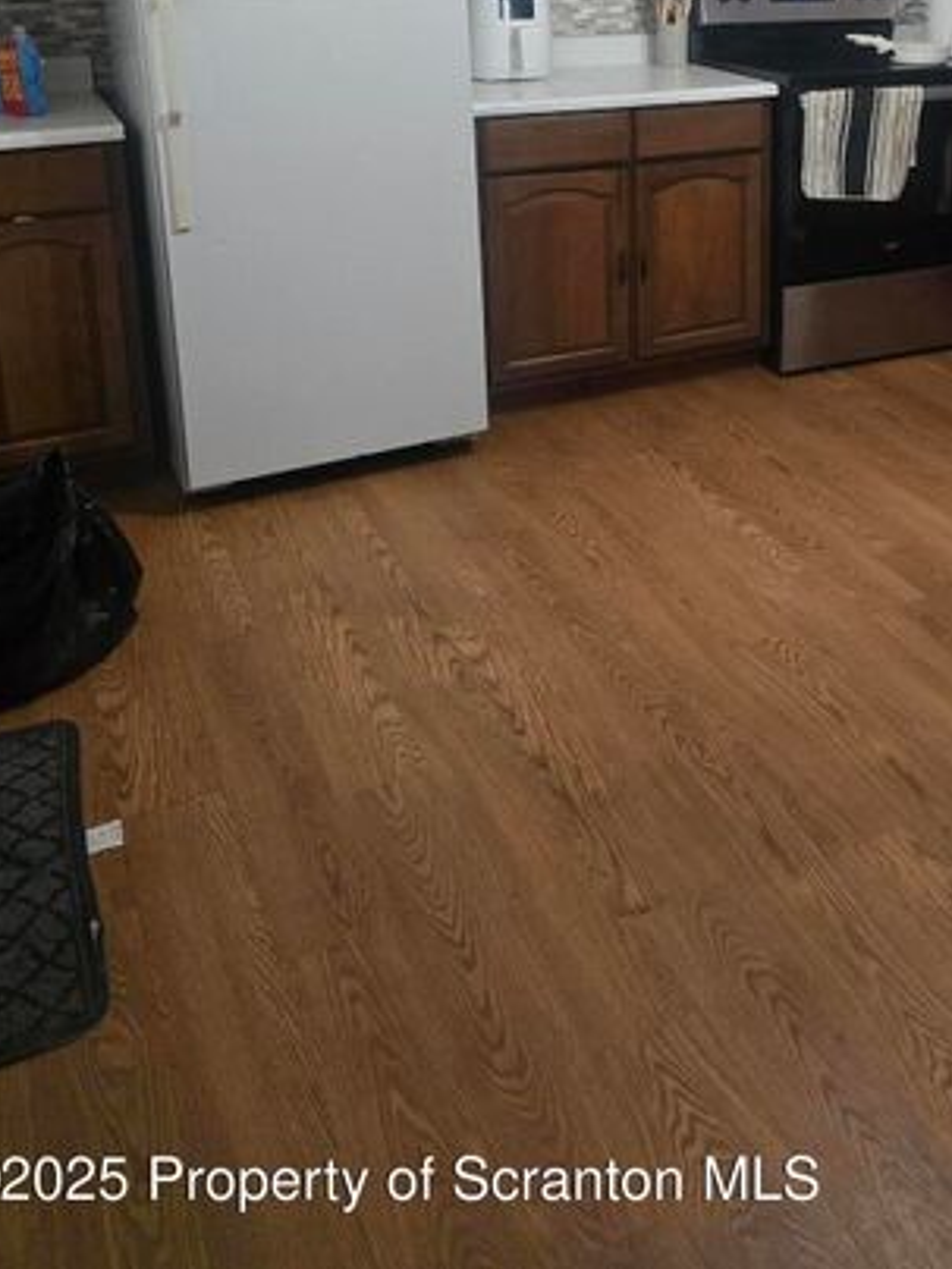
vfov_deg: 46.1
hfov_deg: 36.7
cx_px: 735
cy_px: 228
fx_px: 1393
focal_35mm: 38
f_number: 1.7
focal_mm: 6.3
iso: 640
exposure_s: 1/120
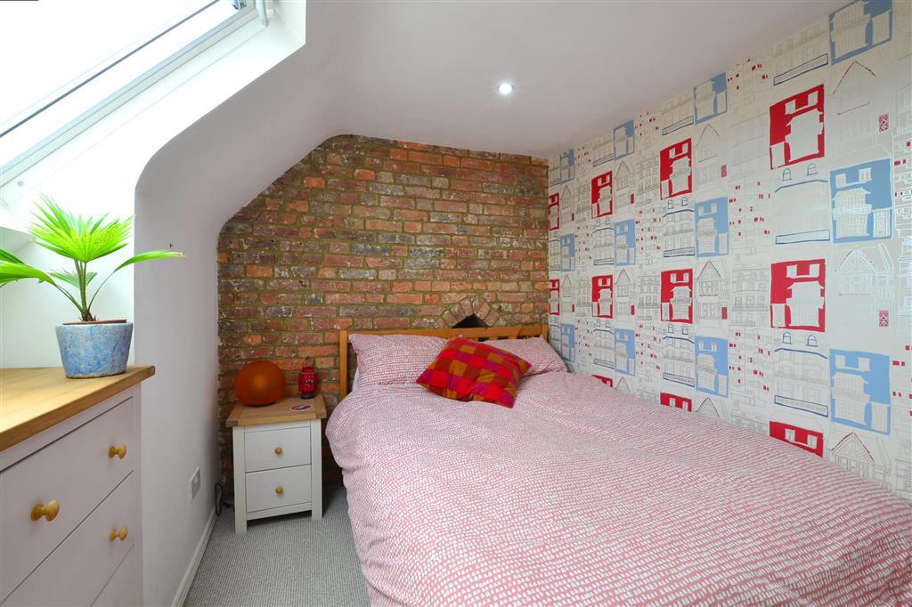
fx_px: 380
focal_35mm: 15
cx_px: 456
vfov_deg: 77.3
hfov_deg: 100.4
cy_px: 304
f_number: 11
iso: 400
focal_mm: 10
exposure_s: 1/13
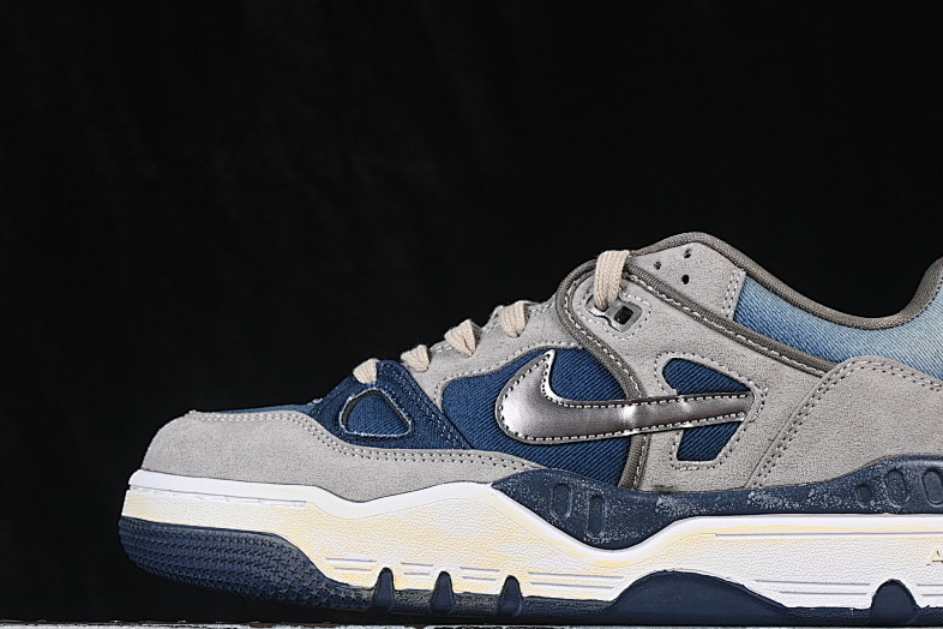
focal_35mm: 103
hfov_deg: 19.8
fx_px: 2698
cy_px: 358
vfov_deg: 13.3
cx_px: 593
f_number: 8
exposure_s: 1/80
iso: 160
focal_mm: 50
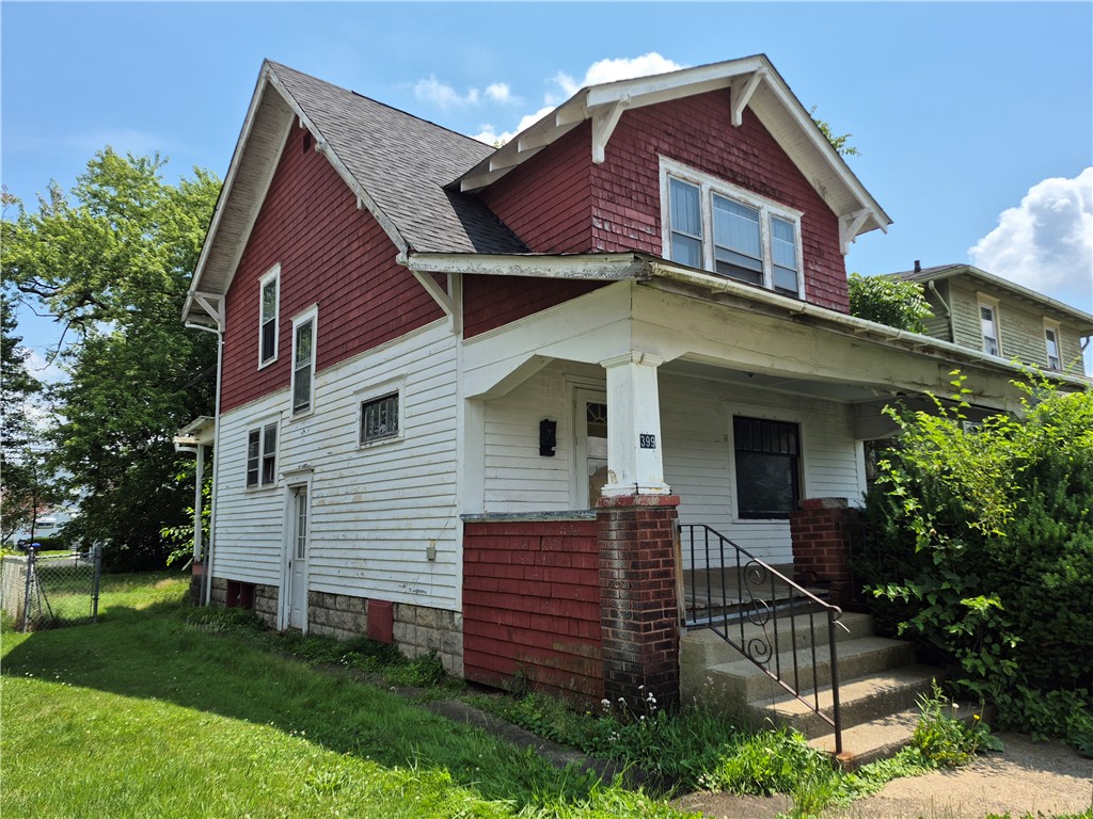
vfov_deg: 58.9
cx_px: 546
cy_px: 410
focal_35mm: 23
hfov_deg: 73.9
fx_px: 726
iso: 25
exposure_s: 1/1684
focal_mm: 5.4
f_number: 1.8
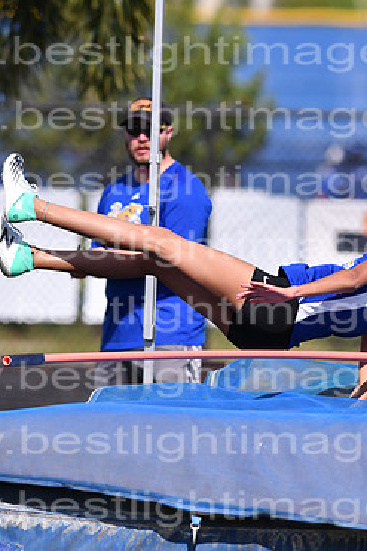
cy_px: 281
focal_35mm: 704
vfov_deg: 2.9
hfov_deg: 2.0
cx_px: 214
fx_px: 10775
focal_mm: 300
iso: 400
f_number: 4
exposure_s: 1/8000
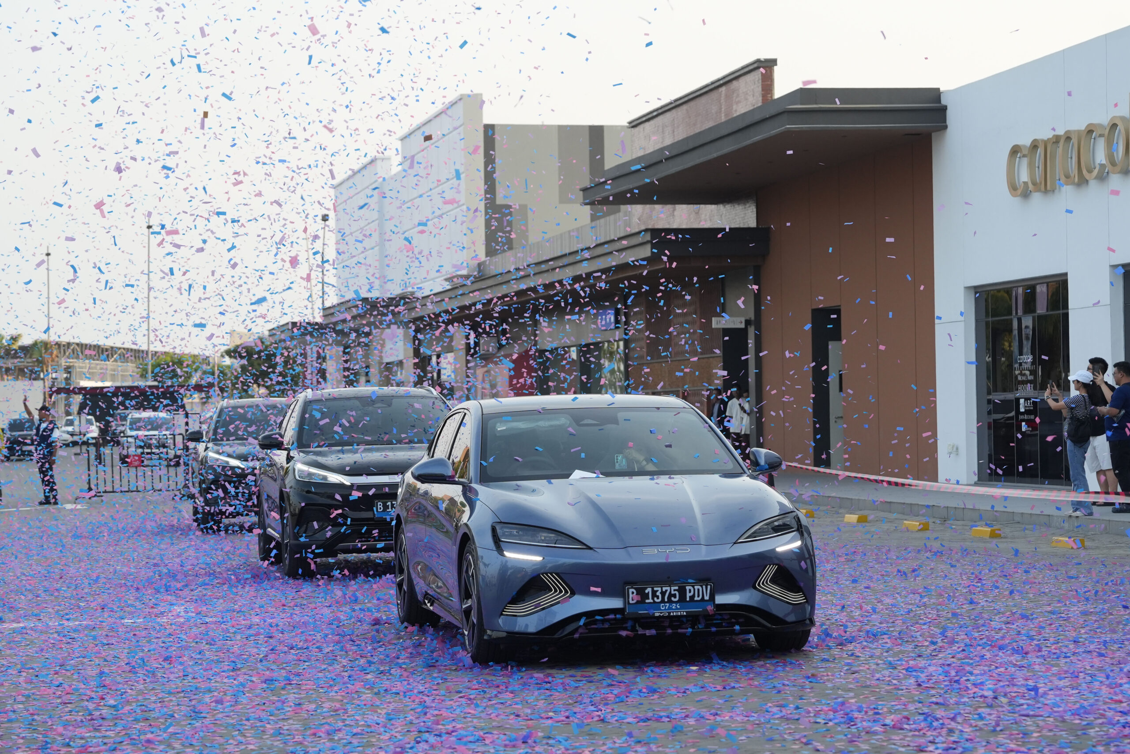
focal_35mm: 70
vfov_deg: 19.5
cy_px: 377
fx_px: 2197
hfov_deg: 28.8
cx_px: 565
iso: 800
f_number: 4.5
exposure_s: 1/1600
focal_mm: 70
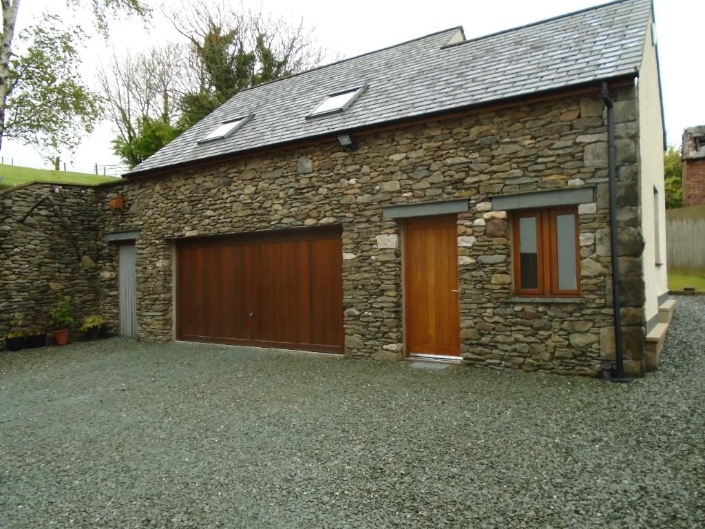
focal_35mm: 26
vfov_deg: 53.1
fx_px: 530
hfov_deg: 67.3
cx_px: 352
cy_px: 264
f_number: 3.2
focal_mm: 4.6
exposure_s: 1/400
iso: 160
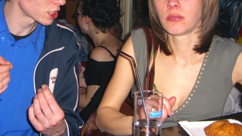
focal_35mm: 64
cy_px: 31
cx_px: 99
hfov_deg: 32.7
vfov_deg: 18.7
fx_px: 411
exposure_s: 1/60
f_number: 2.8
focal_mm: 7.9
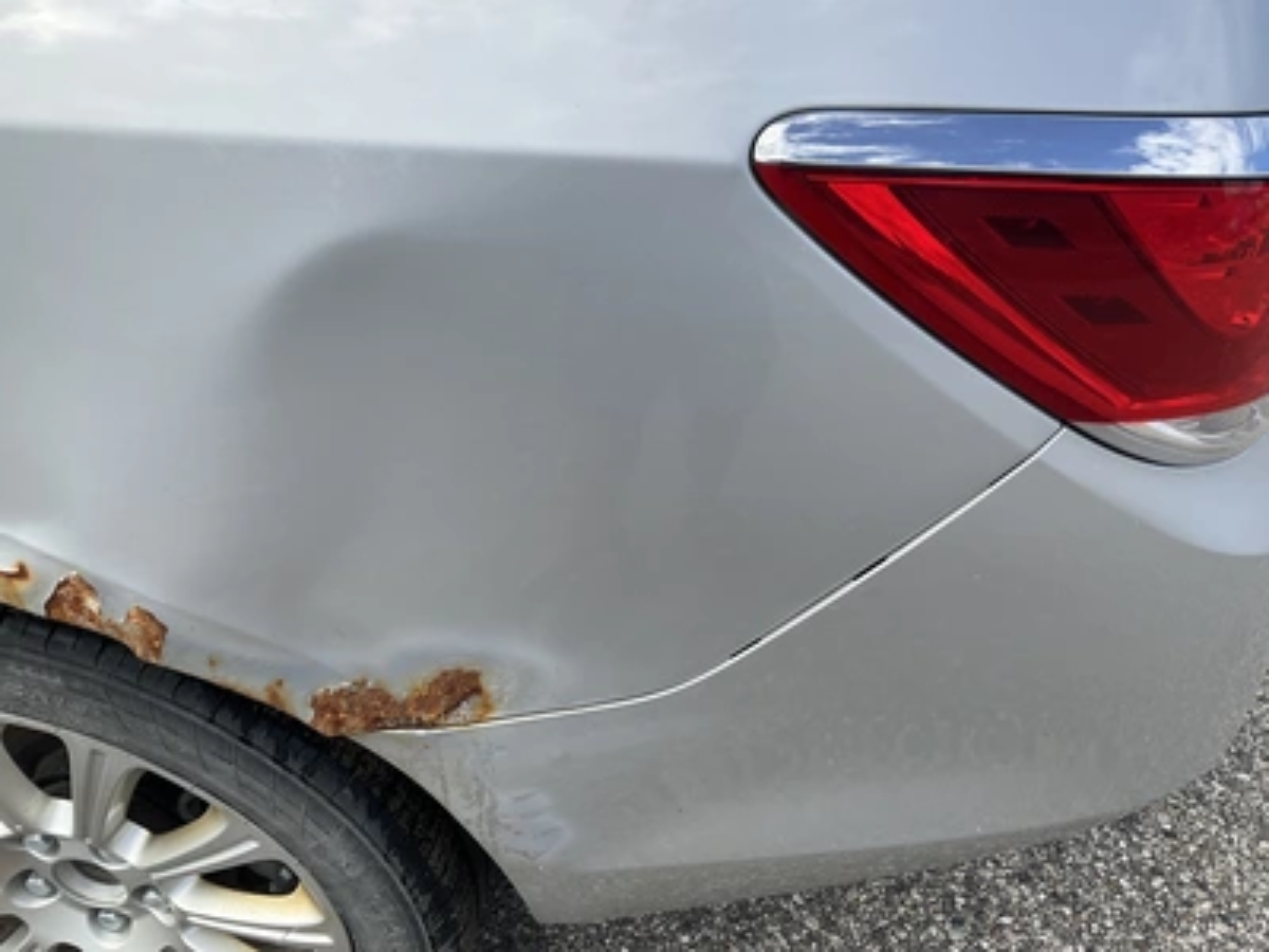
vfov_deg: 48.2
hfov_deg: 61.7
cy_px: 476
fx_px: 1063
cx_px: 634
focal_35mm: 29
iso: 25
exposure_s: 1/1015
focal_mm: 3
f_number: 1.8
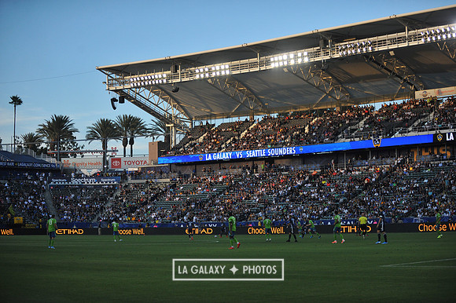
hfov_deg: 28.9
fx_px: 886
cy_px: 152
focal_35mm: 70
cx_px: 228
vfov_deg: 19.4
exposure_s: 1/6400
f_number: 2.8
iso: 1600
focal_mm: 70
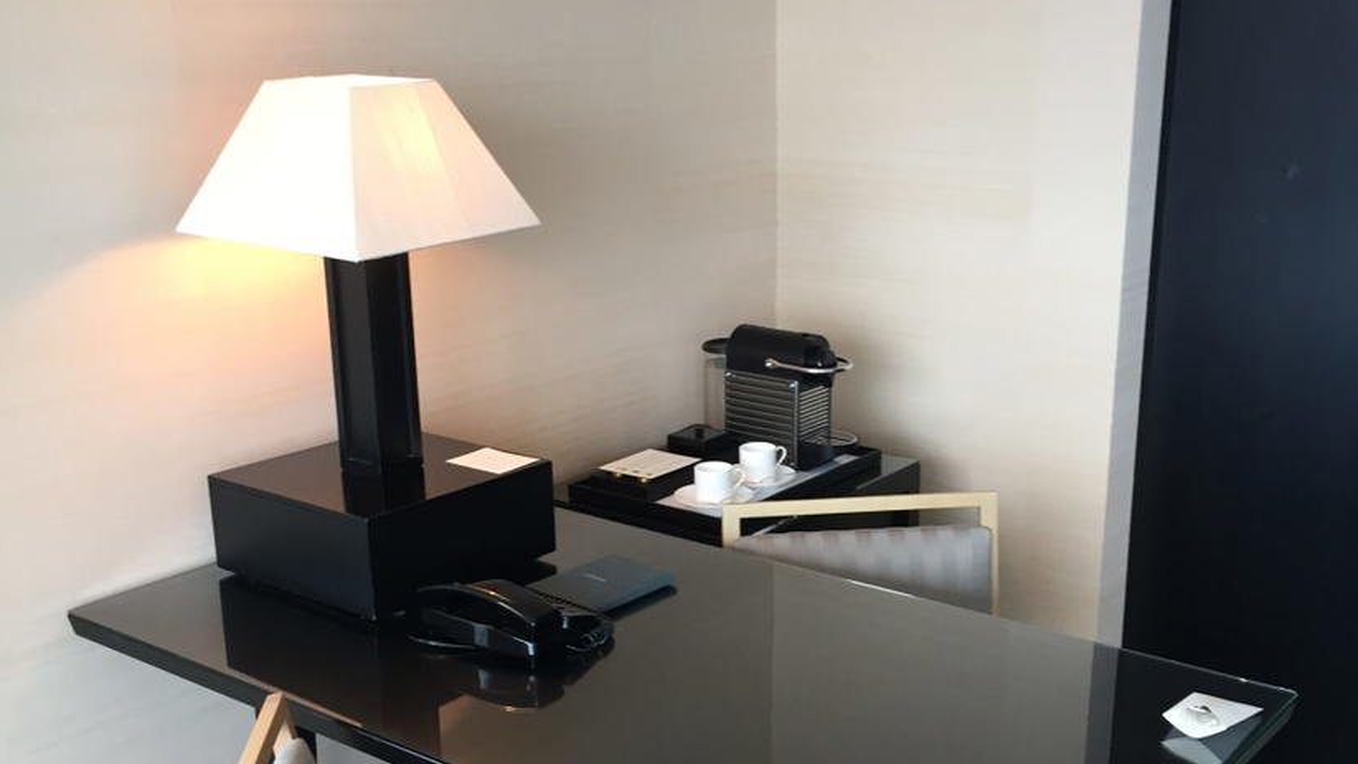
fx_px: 1548
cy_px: 500
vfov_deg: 27.6
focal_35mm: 43
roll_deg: +1.1
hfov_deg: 47.4
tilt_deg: -17.6
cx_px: 690
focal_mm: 4.15
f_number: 2.2
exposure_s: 1/30
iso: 64
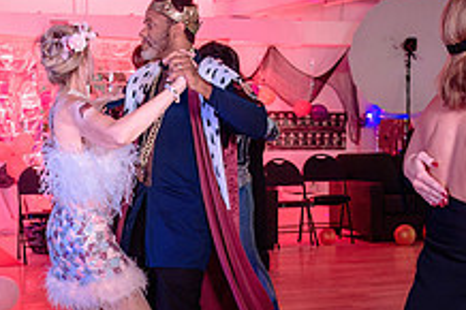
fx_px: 1022
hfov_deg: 25.5
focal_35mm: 79
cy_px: 207
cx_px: 149
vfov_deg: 17.2
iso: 800
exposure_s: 1/100
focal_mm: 26
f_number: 2.8
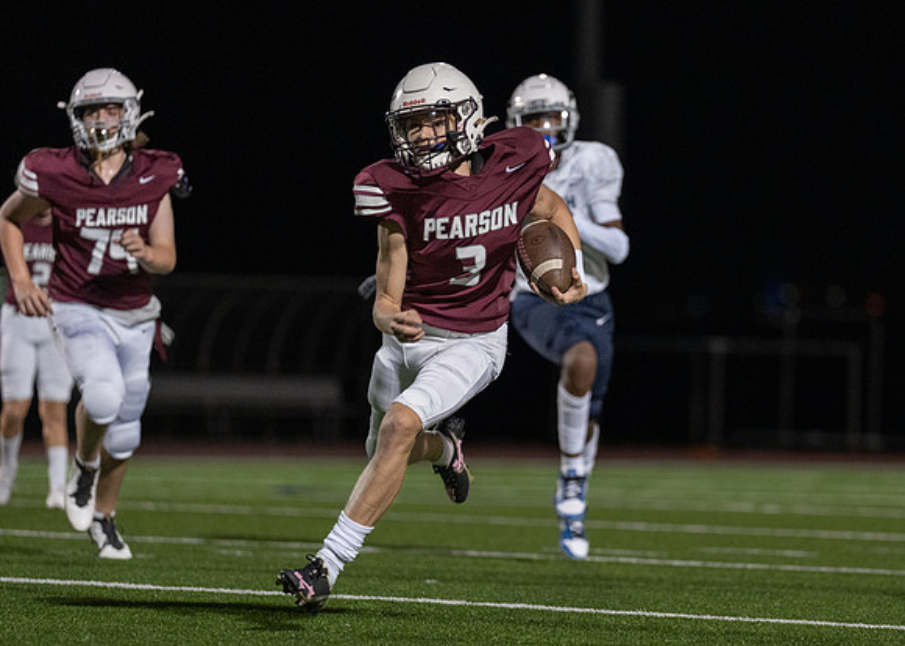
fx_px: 7314
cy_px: 375
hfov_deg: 7.1
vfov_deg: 5.1
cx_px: 614
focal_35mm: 285
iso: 3200
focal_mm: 200
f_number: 2.8
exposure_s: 1/1000
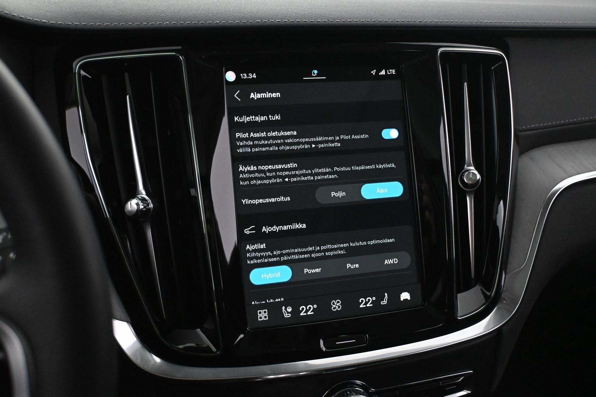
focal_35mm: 45
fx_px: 745
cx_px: 298
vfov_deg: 29.9
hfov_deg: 43.6
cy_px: 198
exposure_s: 1/60
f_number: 4.8
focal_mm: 30
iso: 6400
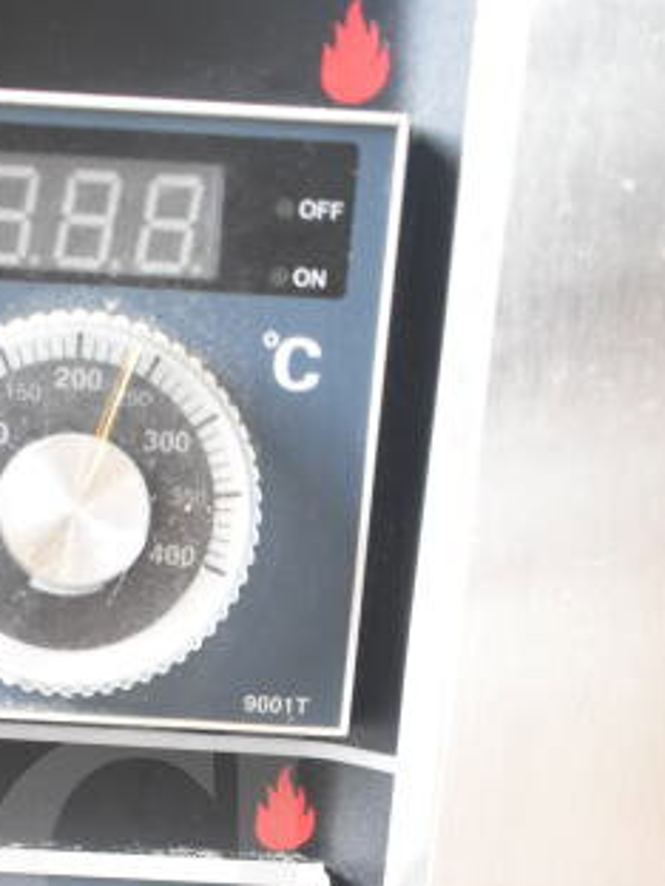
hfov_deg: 19.0
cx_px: 51
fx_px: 1947
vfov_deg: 24.1
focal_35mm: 76
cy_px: 954
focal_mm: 18
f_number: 4
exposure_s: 1/60
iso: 1600
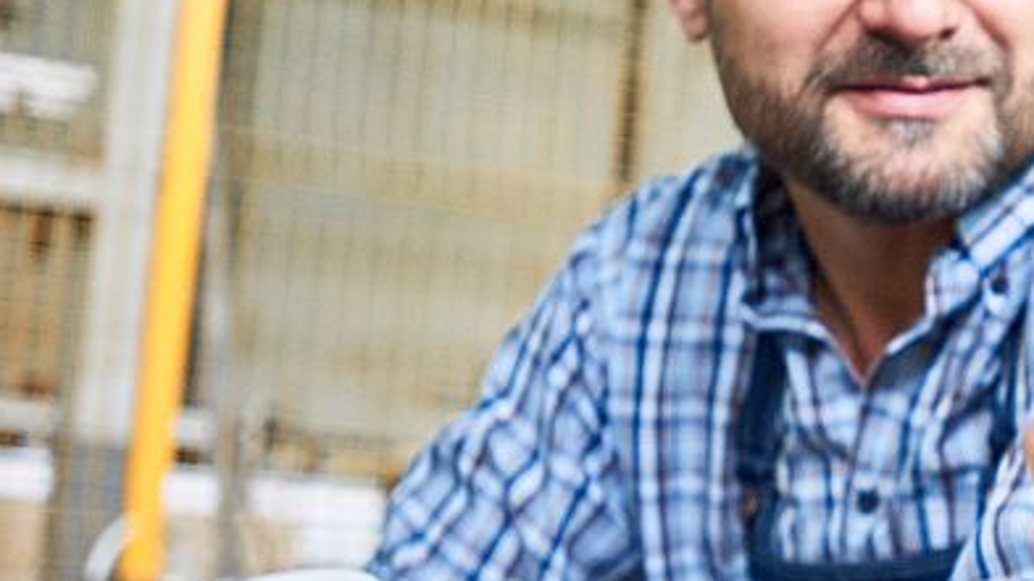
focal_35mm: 112
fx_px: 3071
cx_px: 1271
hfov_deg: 18.1
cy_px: 304
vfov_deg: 10.8
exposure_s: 1/100
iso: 800
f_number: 2.8
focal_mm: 35
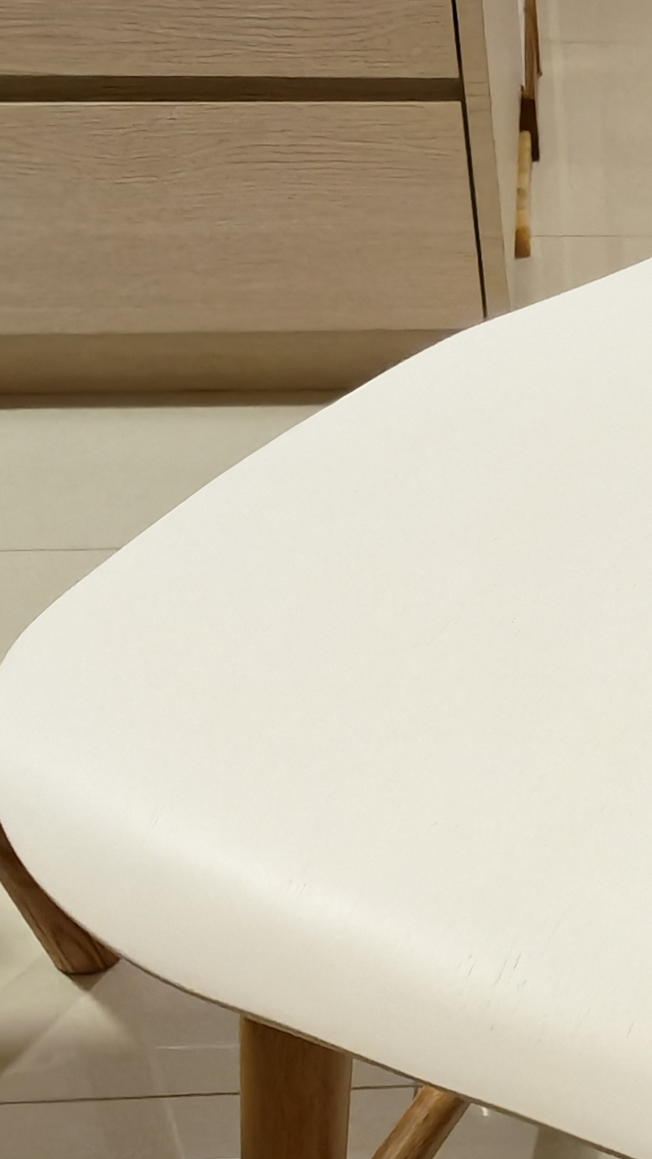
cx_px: 720
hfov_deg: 22.6
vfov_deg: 37.6
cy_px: 1119
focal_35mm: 50
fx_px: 1537
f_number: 2
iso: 320
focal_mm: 1.82
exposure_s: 1/33
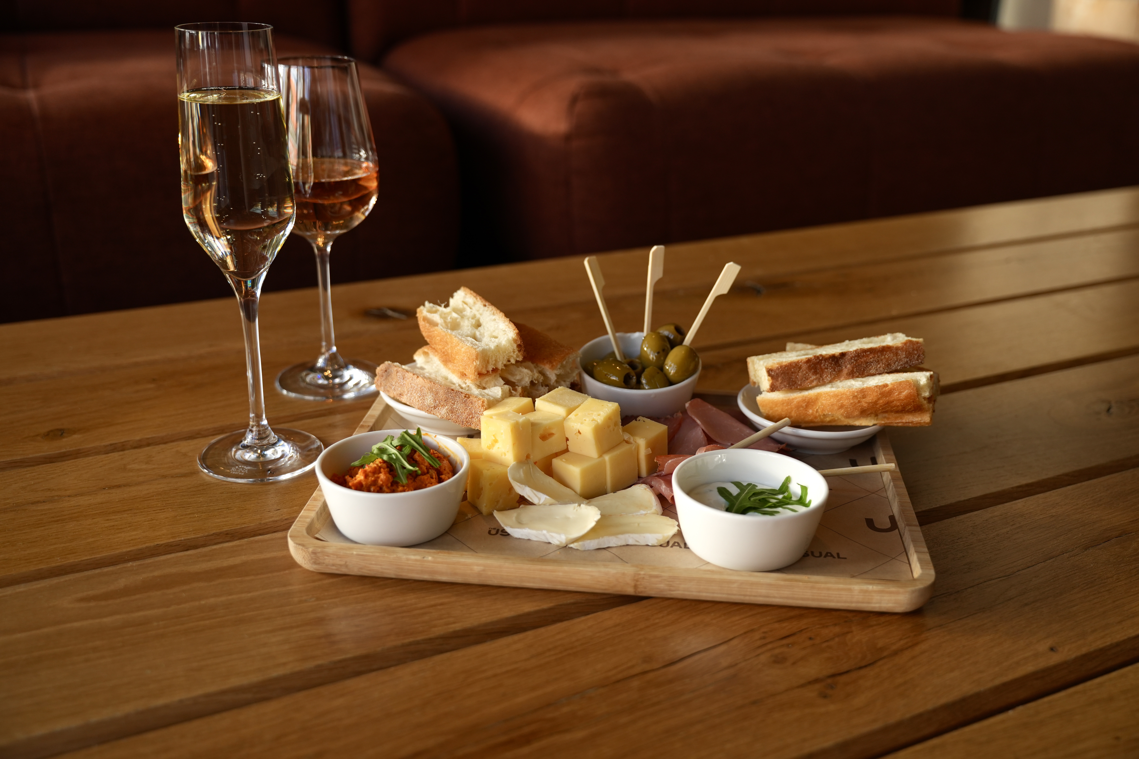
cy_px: 380
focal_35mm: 37
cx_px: 570
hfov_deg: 51.9
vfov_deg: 35.9
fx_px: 1171
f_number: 4
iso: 400
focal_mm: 37
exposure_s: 1/200
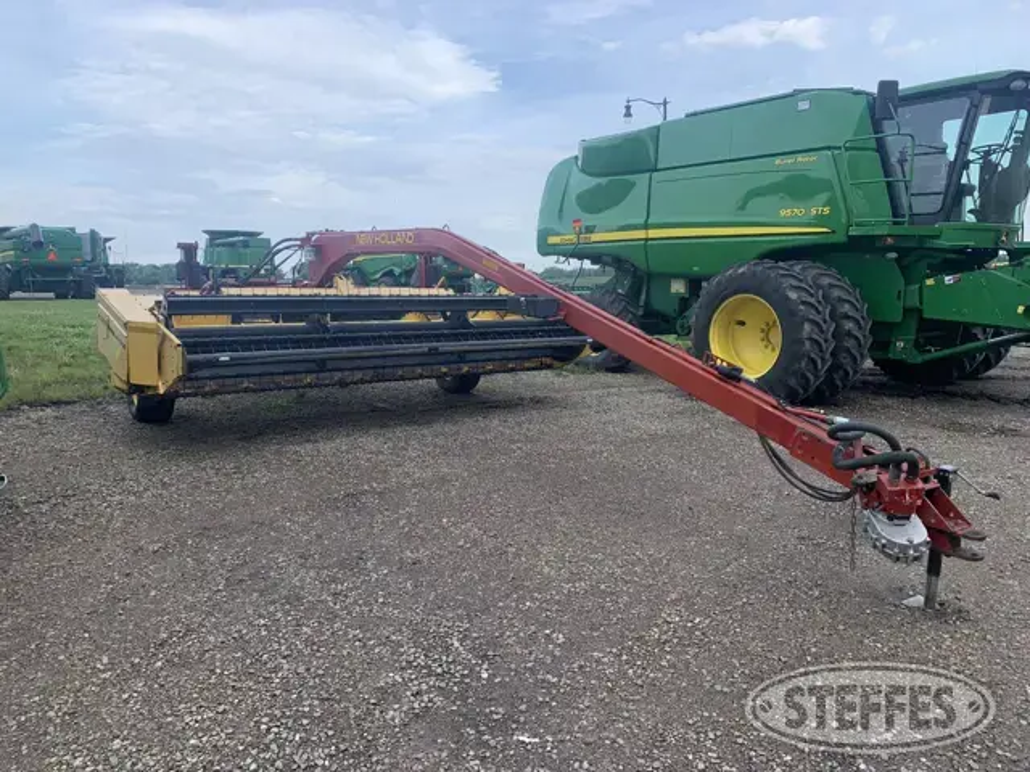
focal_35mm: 26
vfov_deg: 53.1
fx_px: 774
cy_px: 386
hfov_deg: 67.3
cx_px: 515
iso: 25
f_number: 1.8
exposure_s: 1/732
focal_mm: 4.25
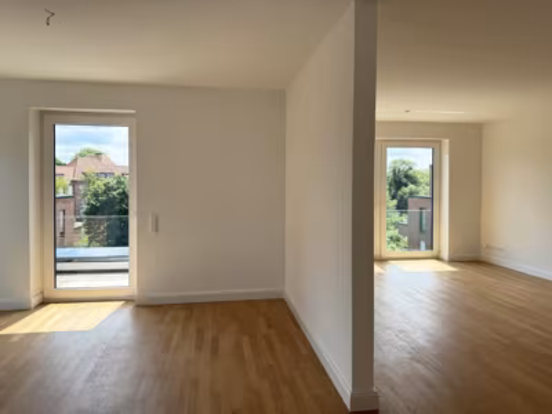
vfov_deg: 56.8
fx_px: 383
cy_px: 207
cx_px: 276
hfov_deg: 71.6
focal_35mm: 24
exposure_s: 1/1385
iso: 100
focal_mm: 6.76
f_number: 1.78
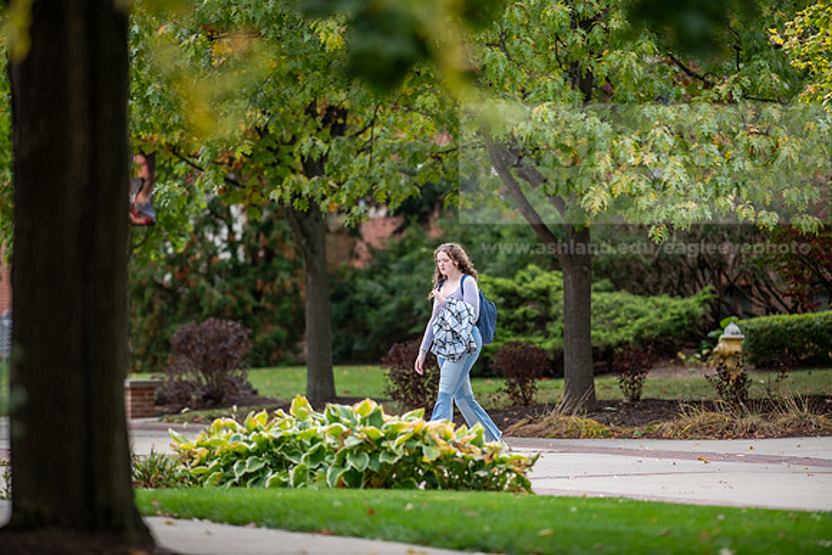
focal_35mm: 300
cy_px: 278
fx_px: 6935
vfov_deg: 4.6
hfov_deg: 6.9
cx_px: 416
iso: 320
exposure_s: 1/640
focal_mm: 300
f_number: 3.2
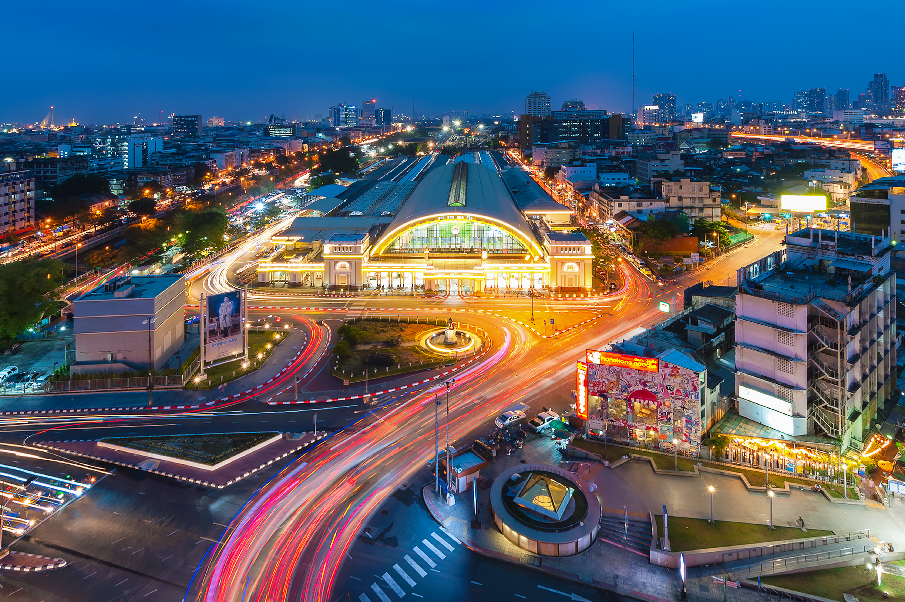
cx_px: 452
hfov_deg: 104.3
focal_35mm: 14
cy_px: 301
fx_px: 352
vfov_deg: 81.1
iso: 100
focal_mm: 14
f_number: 11
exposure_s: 10
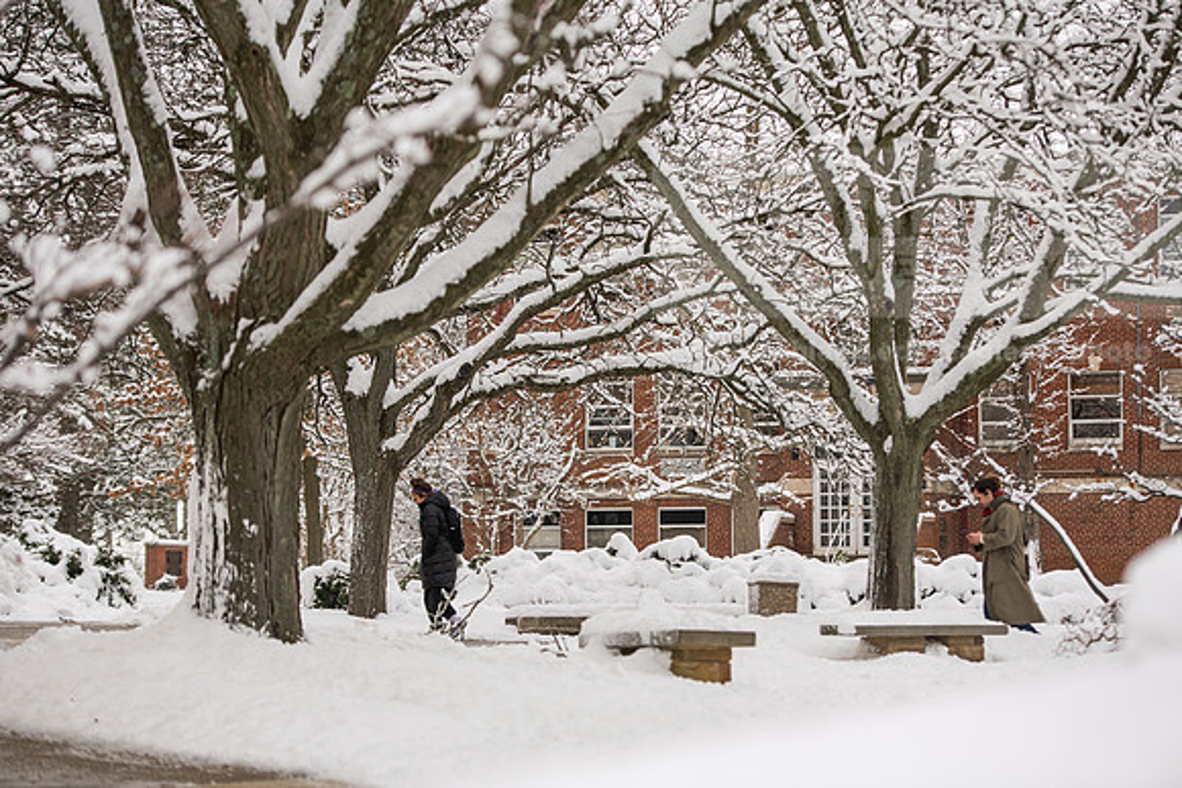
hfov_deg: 21.5
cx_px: 591
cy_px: 394
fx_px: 3120
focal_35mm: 95
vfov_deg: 14.4
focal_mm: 95
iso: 160
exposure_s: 1/500
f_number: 3.5
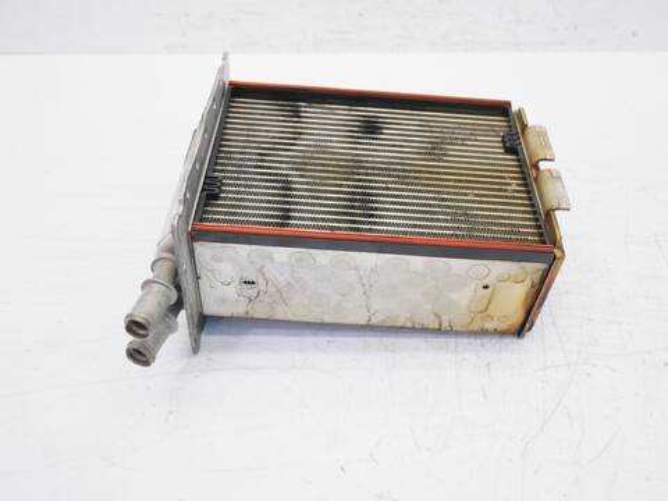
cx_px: 334
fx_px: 618
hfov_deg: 56.8
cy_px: 250
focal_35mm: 32
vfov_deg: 44.2
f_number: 4
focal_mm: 16
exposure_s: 1/80
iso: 200
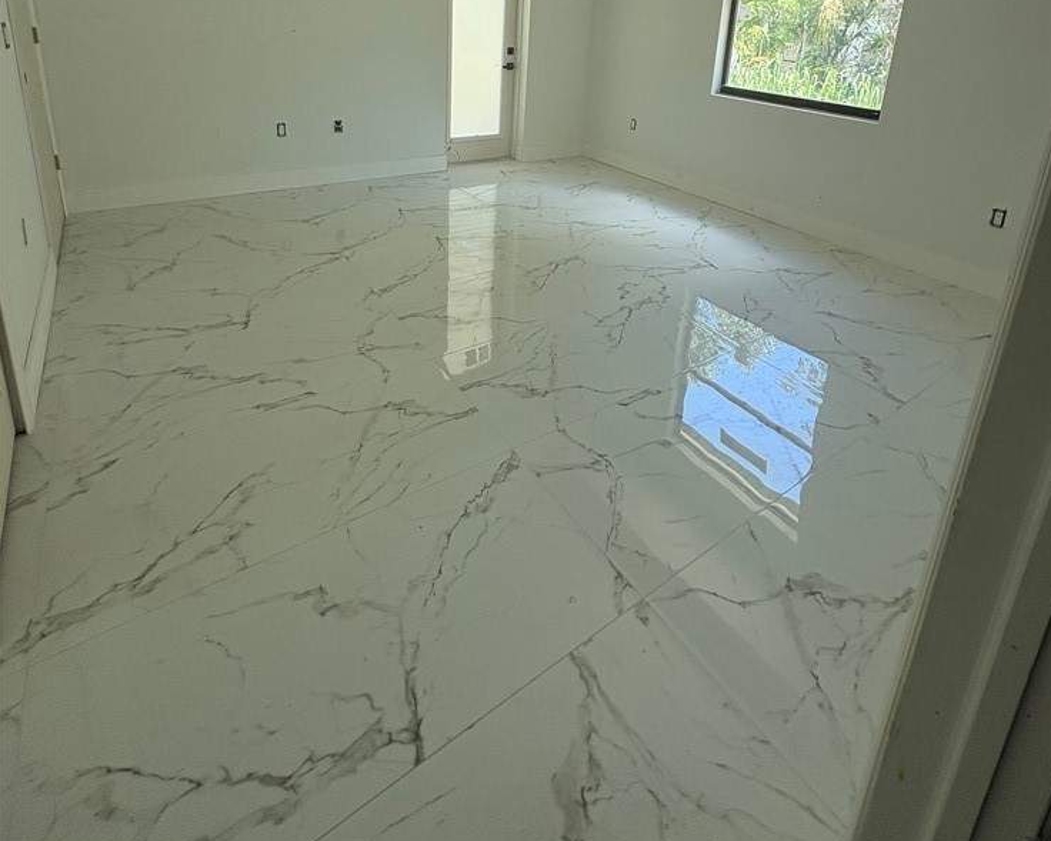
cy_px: 173
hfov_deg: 83.2
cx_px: 547
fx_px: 591
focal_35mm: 19
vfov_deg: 64.8
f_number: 2.2
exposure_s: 1/103
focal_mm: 2.22
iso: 50
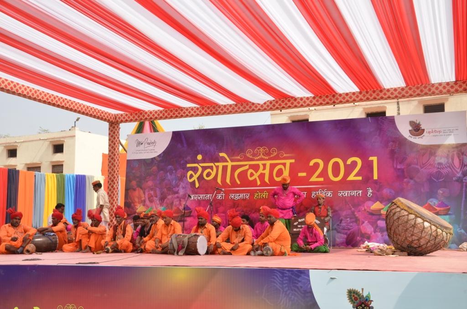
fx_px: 582
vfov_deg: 29.7
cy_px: 154
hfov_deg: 43.7
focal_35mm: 45
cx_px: 234
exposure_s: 1/160
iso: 100
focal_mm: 30
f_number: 8
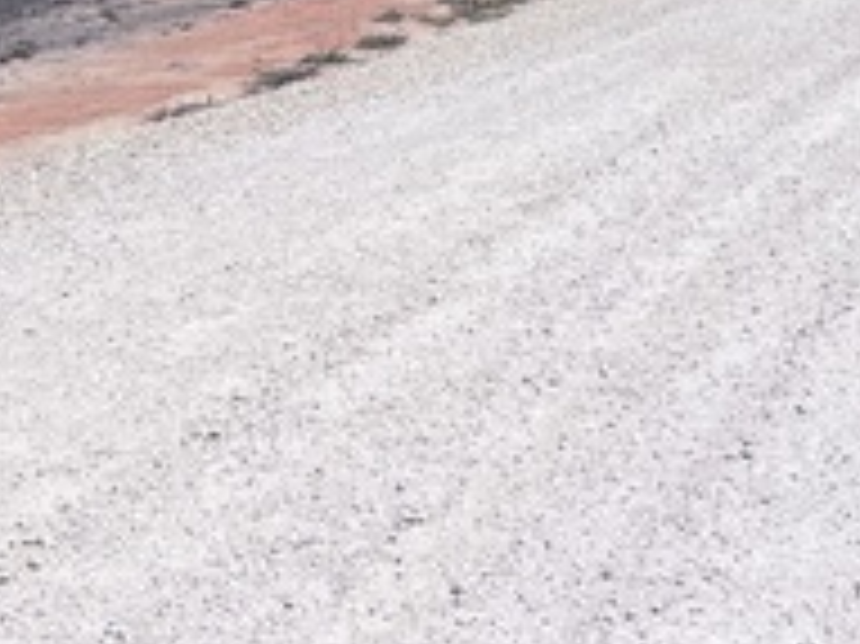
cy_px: -392
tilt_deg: +3.3
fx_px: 2160
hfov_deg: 22.2
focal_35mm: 87
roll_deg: +0.7
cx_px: 680
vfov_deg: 15.3
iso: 50
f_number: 1.5
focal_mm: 5.7
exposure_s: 1/8000
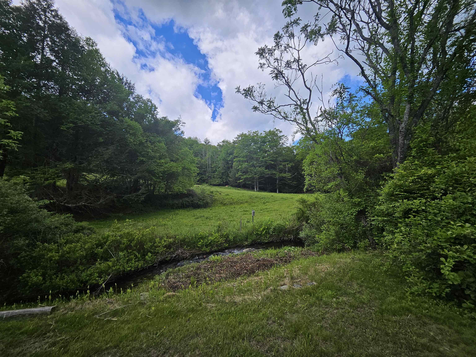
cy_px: 178
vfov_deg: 89.9
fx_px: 179
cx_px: 238
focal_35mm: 13
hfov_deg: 106.2
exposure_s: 1/507
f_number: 2.2
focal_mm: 1.74
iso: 32
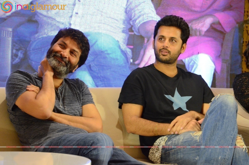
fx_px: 828
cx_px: 124
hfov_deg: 17.1
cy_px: 82
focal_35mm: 120
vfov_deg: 11.4
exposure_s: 1/80
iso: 3200
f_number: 6.3
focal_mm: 80
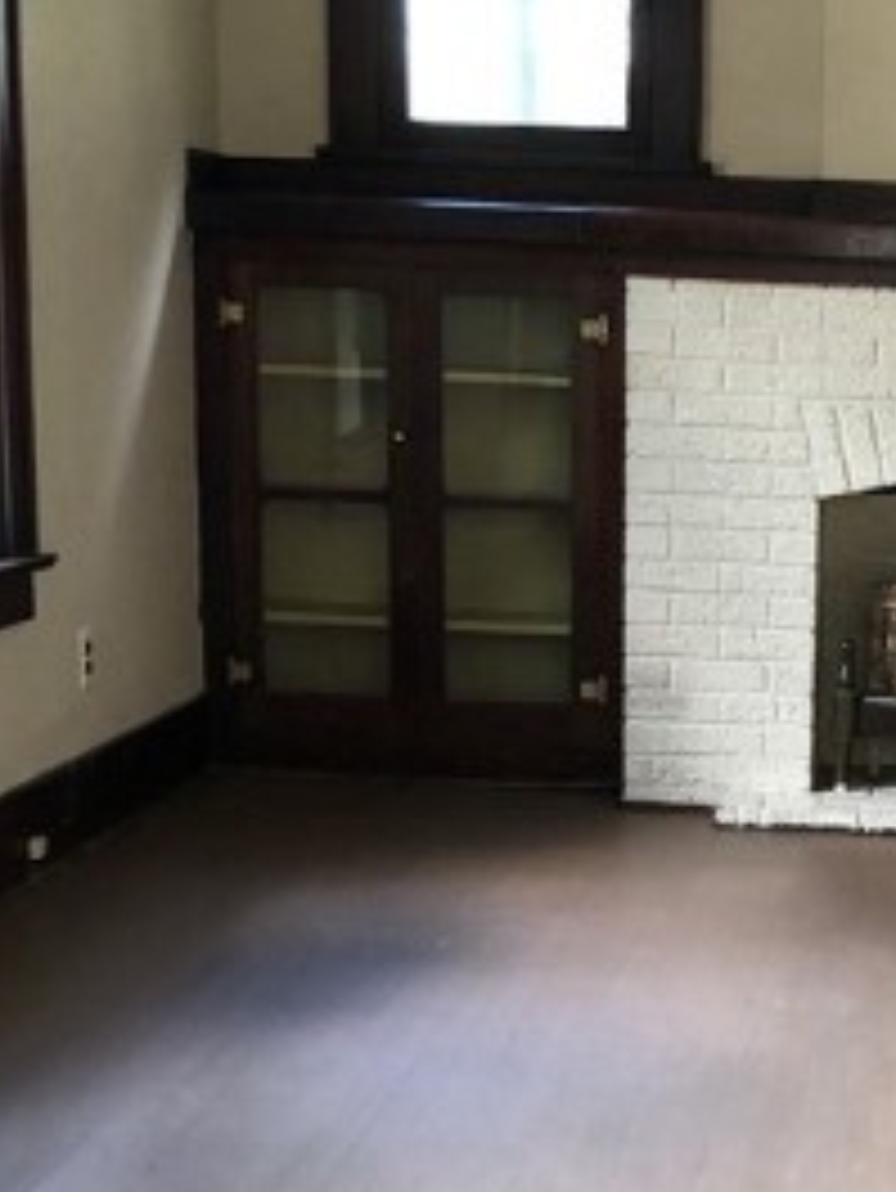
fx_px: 2793
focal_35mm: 81
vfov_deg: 23.8
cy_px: 927
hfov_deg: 17.7
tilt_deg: -12.8
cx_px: 955
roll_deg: -4.6
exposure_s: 1/15
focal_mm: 3.99
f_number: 1.8
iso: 50
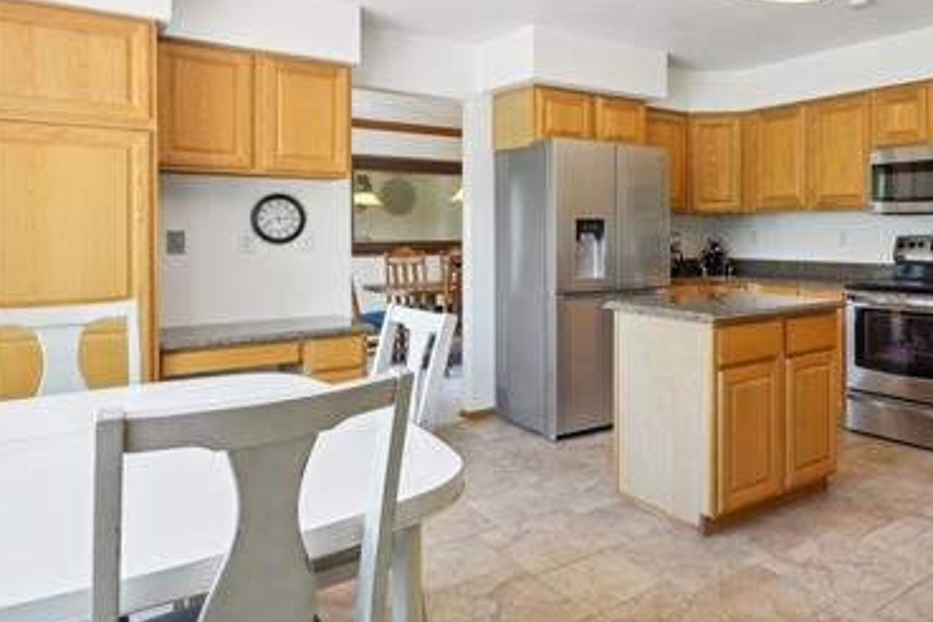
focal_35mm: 27
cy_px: 223
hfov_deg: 65.2
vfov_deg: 47.3
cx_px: 635
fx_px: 701
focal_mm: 10.4
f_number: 8
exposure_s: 1/20
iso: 800
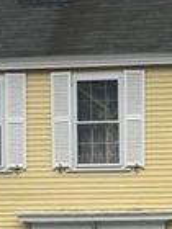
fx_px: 881
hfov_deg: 11.0
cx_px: 175
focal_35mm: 133
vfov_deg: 14.6
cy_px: 213
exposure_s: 1/1453
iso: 20
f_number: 1.8
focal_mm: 4
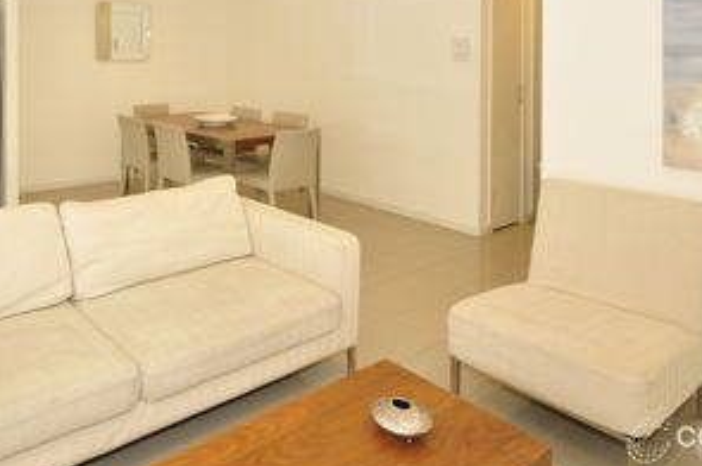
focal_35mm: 28
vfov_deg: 42.9
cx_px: 195
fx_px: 545
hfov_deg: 62.6
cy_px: 58
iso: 200
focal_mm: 10
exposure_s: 1/6
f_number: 8
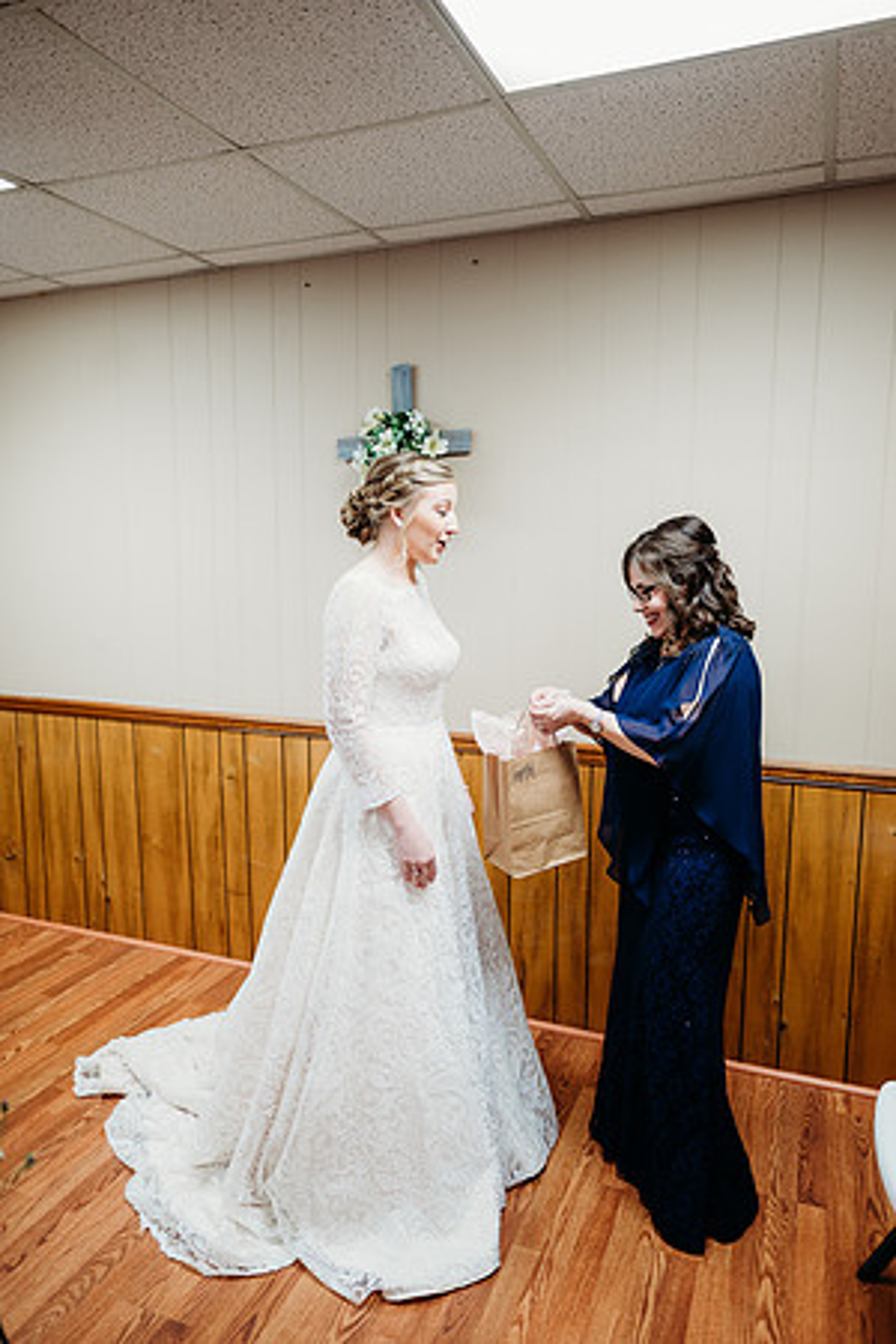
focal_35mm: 24
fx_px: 896
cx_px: 448
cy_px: 672
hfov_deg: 53.1
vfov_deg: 73.7
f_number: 1.8
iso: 400
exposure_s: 1/125
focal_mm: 24
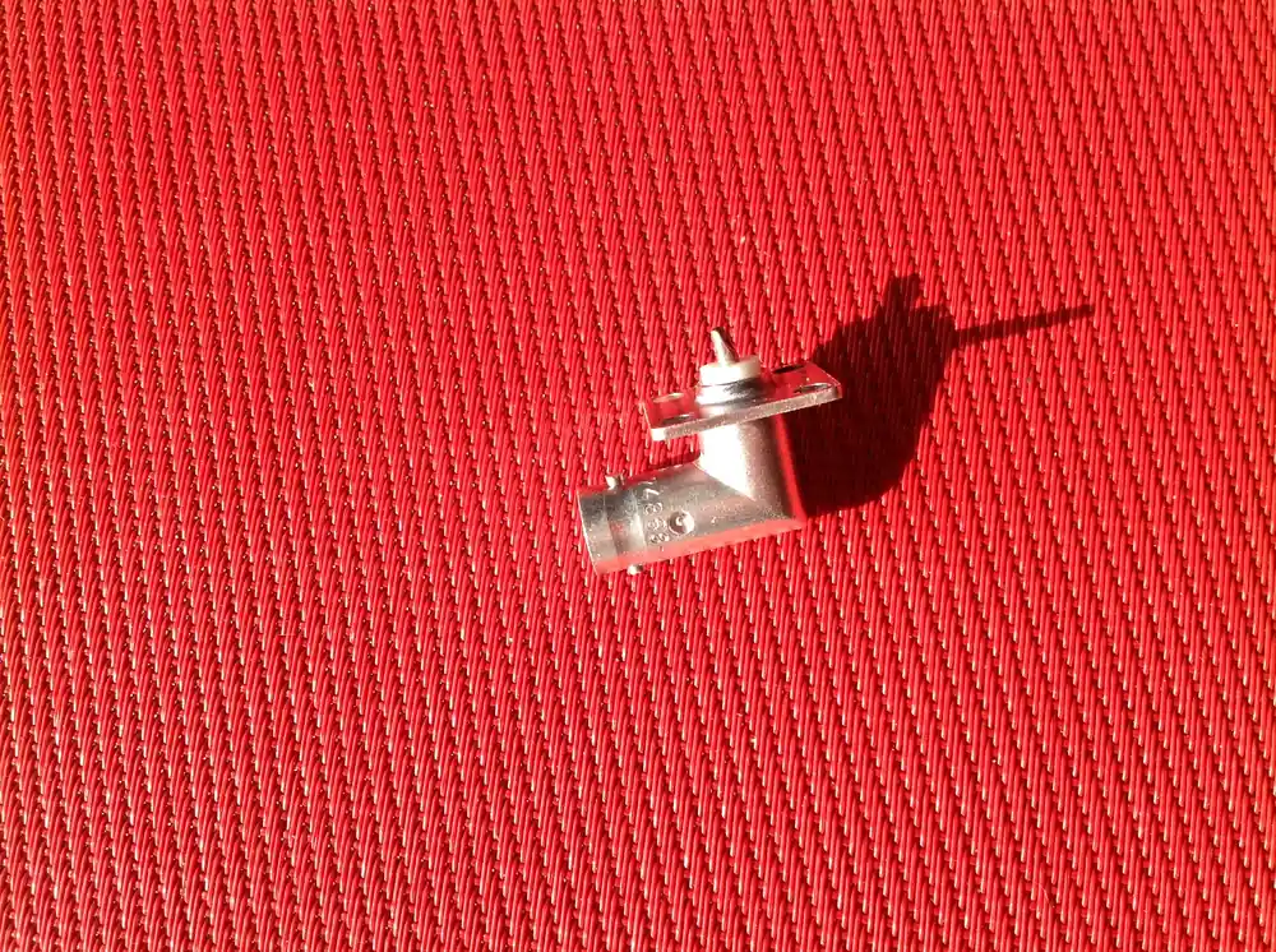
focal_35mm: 35
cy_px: 476
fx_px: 1288
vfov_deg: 40.6
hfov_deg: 52.7
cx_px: 638
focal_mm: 4.28
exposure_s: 1/364
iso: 50
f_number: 2.4
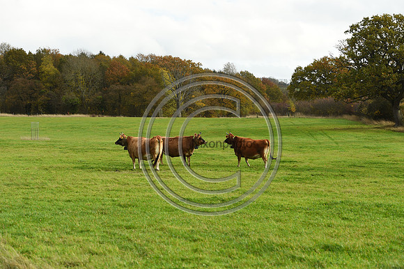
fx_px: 1009
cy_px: 134
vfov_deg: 15.2
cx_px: 202
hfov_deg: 22.6
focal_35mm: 90
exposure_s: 1/1250
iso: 500
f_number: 5.6
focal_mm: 90
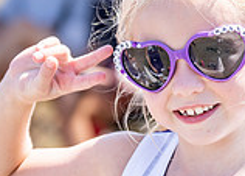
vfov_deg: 4.6
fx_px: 2179
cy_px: 120
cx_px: 226
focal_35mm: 313
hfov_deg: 6.4
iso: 160
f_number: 2.8
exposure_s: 1/1600
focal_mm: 70
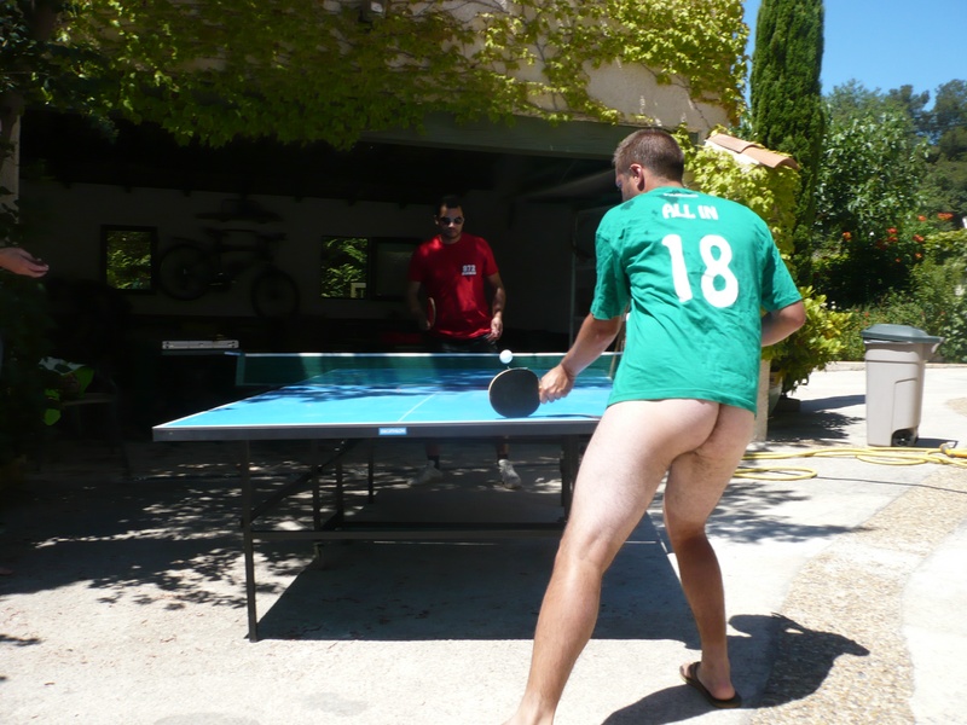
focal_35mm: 35
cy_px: 362
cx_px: 484
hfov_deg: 52.6
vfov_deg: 40.7
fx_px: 978
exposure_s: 1/125
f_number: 8
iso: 100
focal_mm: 5.8
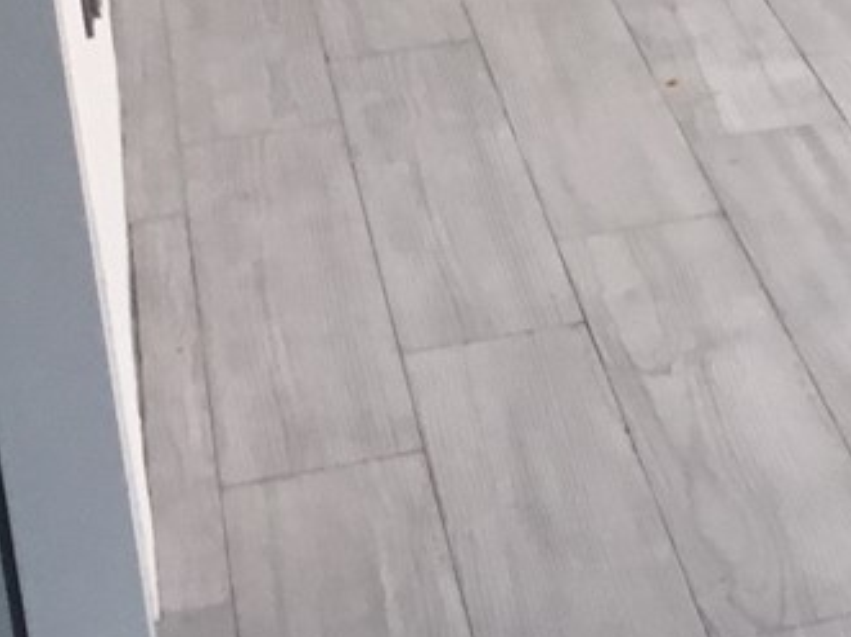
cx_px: 2011
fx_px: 3686
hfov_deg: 11.1
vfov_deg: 9.7
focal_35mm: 150
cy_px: -231
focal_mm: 3.3
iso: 25
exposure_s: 1/60
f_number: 2.4
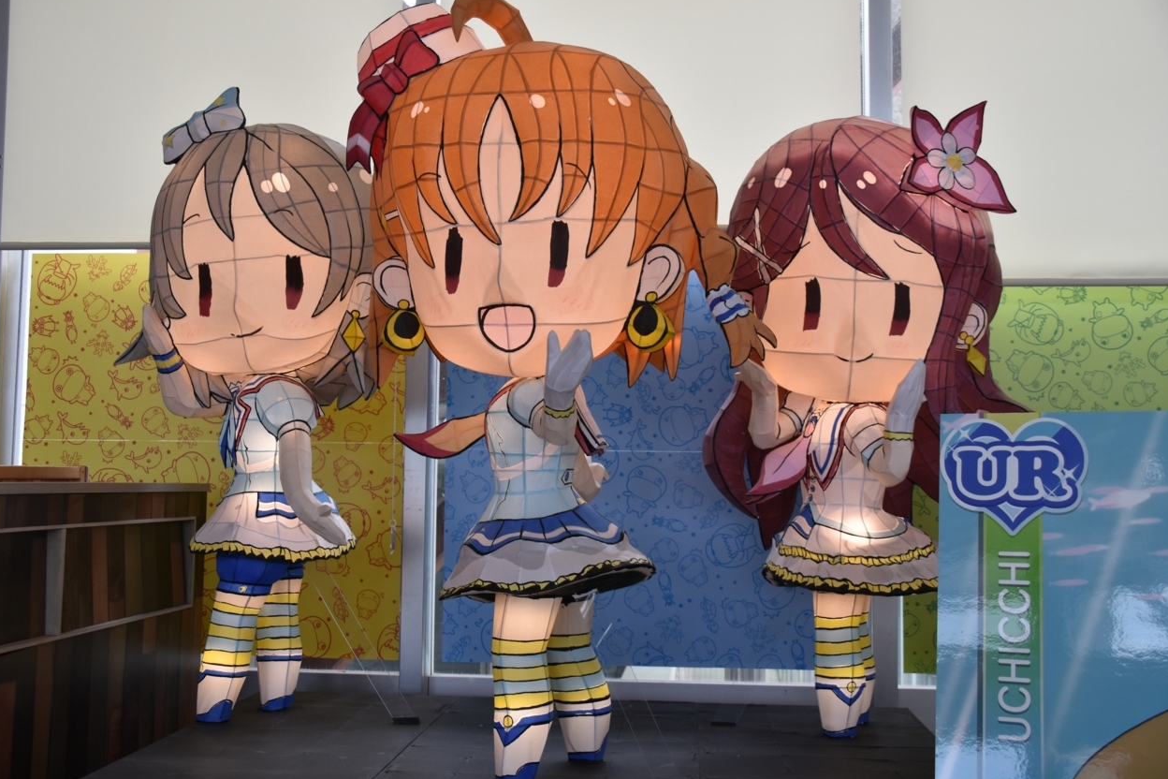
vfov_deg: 33.4
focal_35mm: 40
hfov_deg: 48.5
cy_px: 387
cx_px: 579
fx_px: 1298
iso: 400
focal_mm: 26
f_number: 5.6
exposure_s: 1/320
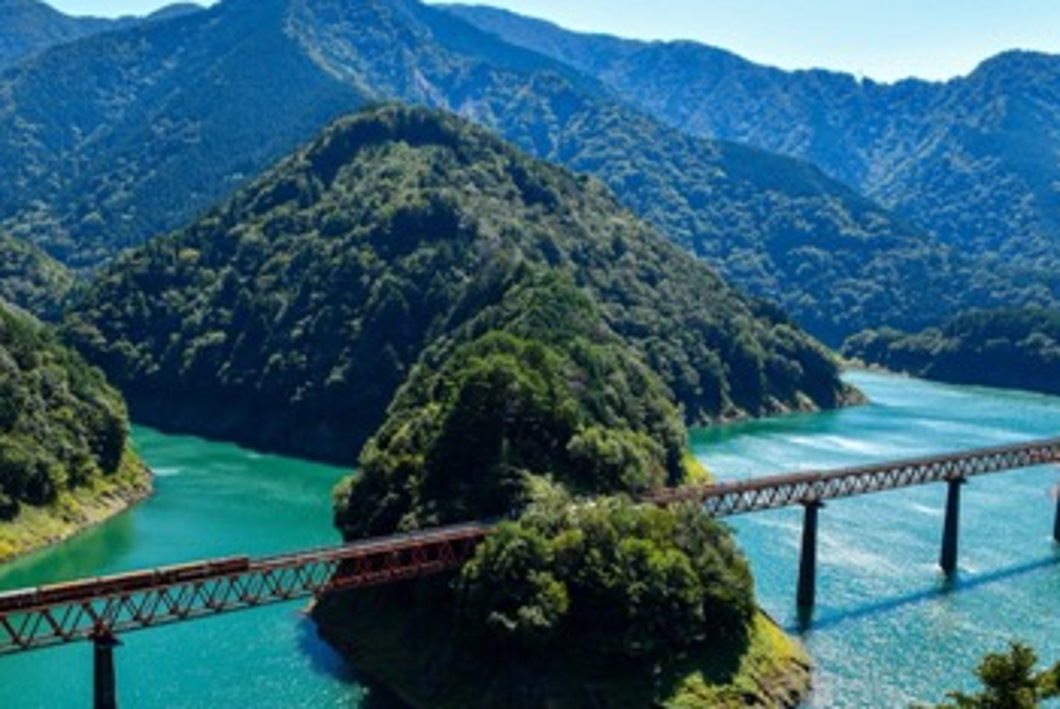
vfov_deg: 35.9
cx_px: 500
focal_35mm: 37
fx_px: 1090
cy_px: 418
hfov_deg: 51.8
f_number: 8
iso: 100
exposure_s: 1/125
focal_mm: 18
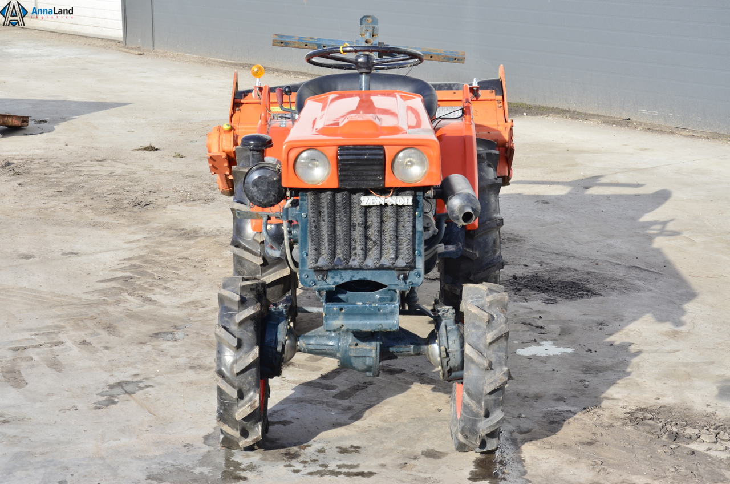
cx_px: 365
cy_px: 242
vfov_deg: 18.8
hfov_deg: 28.1
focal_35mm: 72
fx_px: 1457
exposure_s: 1/160
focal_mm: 48
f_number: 10
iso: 125
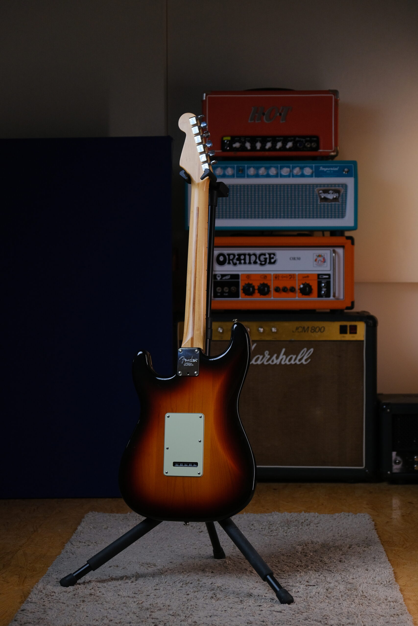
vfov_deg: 29.2
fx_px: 1201
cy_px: 313
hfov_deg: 19.7
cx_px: 209
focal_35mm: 69
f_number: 4
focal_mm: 46.3
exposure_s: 1/250
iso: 640
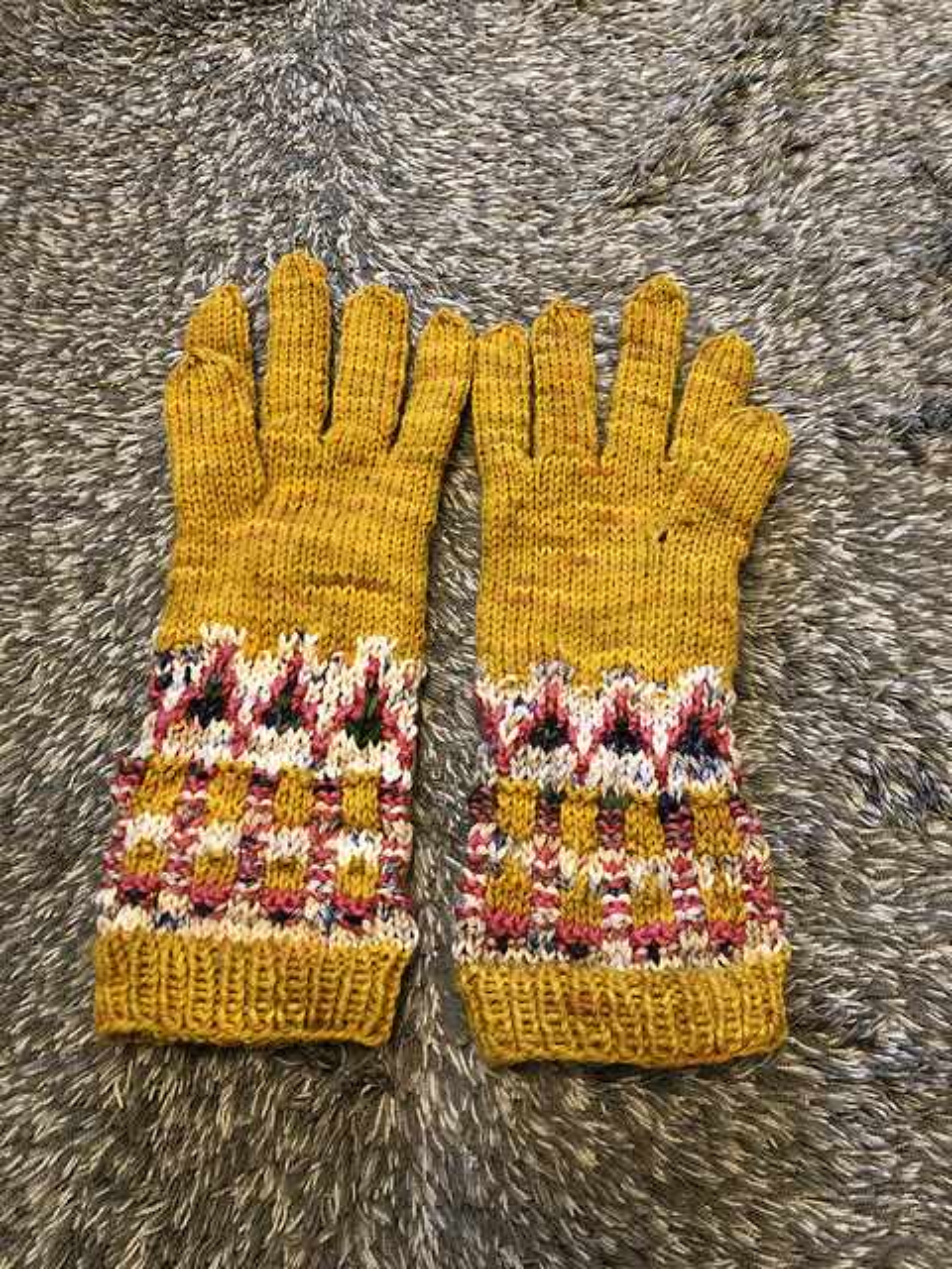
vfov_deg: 63.4
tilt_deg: -66.1
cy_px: 634
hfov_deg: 49.7
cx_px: 476
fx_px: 1027
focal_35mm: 28
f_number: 1.8
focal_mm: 4
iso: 80
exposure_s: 1/7
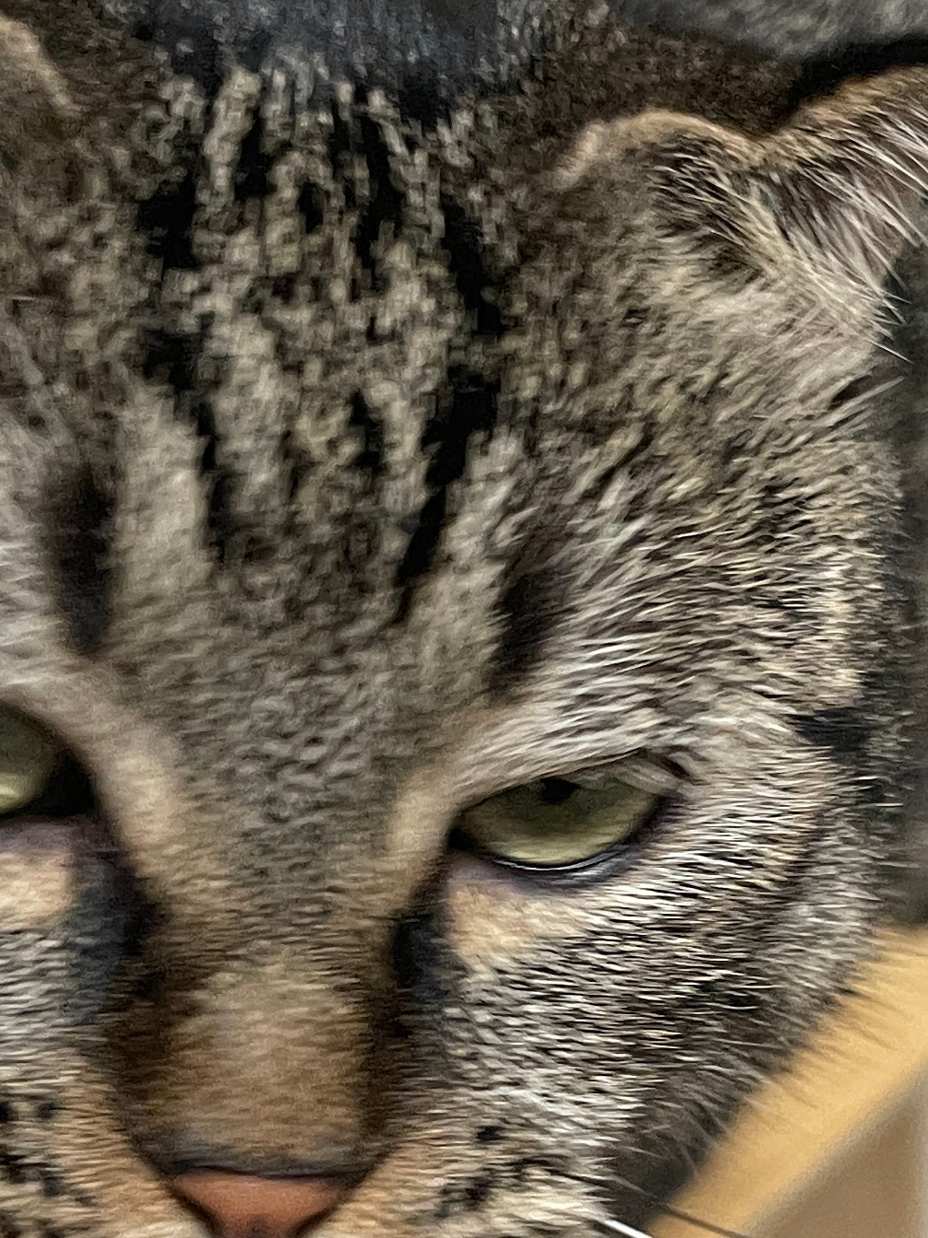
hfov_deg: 19.6
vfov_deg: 25.5
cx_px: 544
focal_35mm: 75
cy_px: 987
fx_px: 2681
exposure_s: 1/50
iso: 320
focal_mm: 5.1
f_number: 1.6
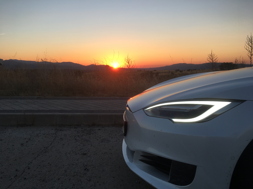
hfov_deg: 61.7
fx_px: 212
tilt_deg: -5.8
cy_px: 94
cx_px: 126
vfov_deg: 48.2
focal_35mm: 29
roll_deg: -0.4
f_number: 2.2
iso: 25
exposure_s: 1/225
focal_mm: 4.15
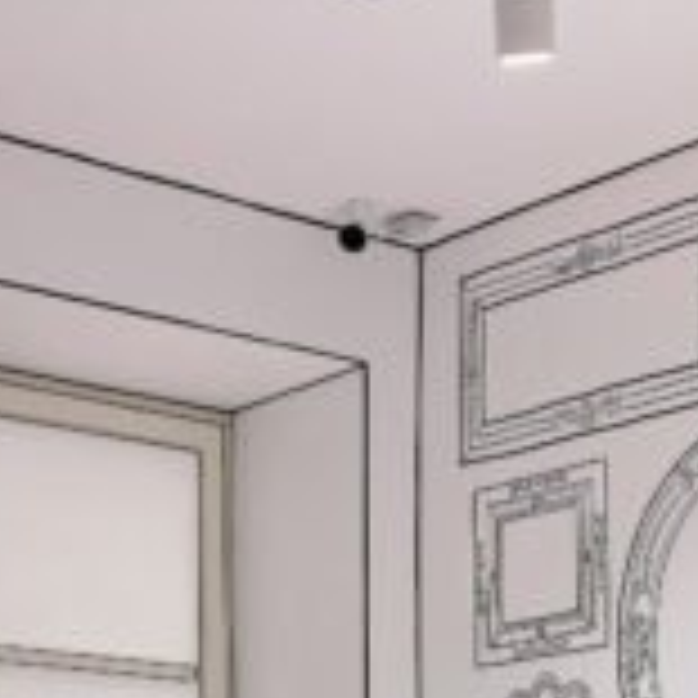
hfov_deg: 18.1
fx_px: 2190
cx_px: 306
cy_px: 991
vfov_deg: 16.7
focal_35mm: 96
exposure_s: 1/100
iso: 25
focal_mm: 3.99
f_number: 1.8
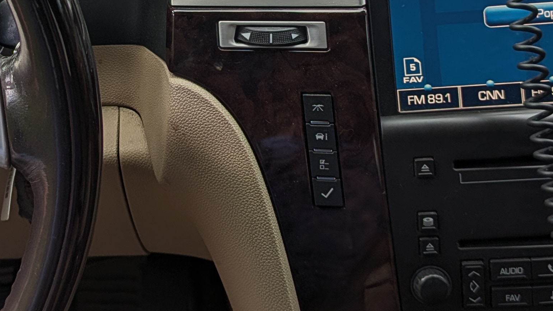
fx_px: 997
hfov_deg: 30.7
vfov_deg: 17.3
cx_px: 169
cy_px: 2
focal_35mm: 68
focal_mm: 4.53
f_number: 1.7
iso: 47
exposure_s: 1/541
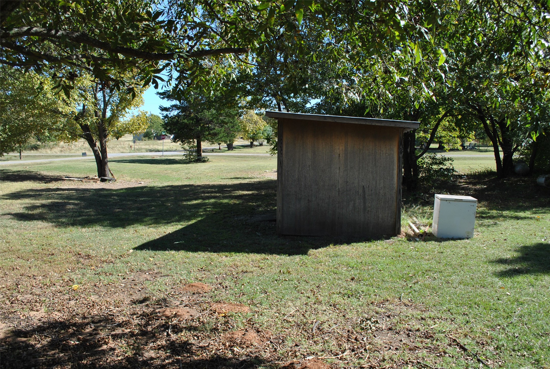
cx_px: 275
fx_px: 413
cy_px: 184
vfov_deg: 48.1
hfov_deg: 67.3
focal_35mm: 27
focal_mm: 18
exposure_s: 1/200
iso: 100
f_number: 7.1
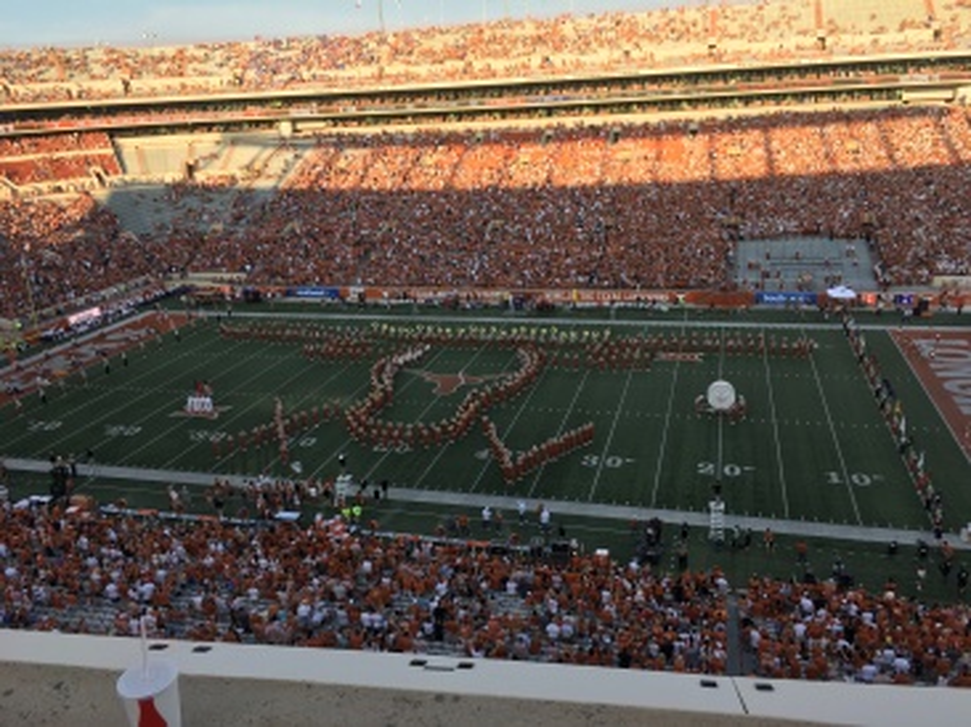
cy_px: 364
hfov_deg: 61.7
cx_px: 486
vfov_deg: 48.2
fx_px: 813
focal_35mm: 29
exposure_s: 1/484
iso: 25
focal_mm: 4.15
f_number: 2.2
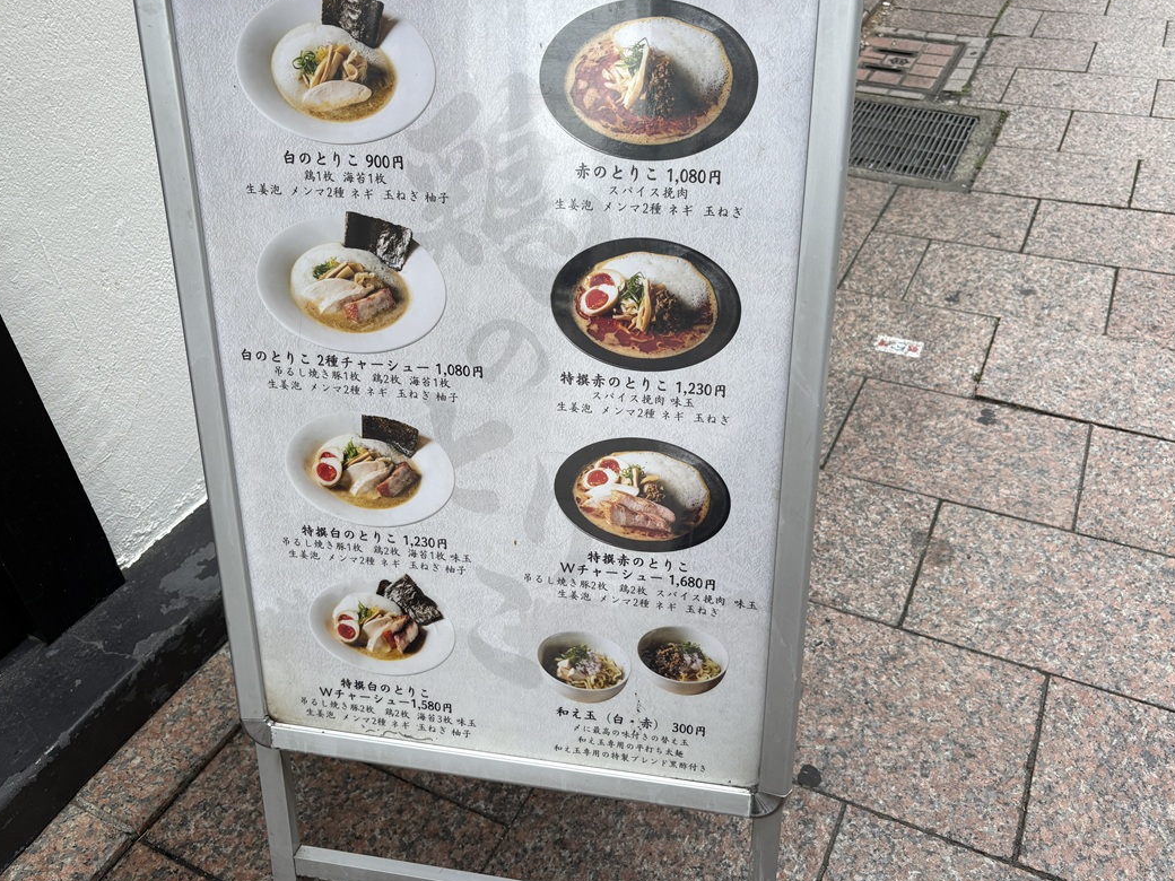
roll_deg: -0.1
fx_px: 1018
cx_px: 611
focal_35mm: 30
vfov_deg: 46.8
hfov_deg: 59.9
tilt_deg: -38.5
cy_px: 419
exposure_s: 1/933
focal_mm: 5.96
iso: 50
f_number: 1.6
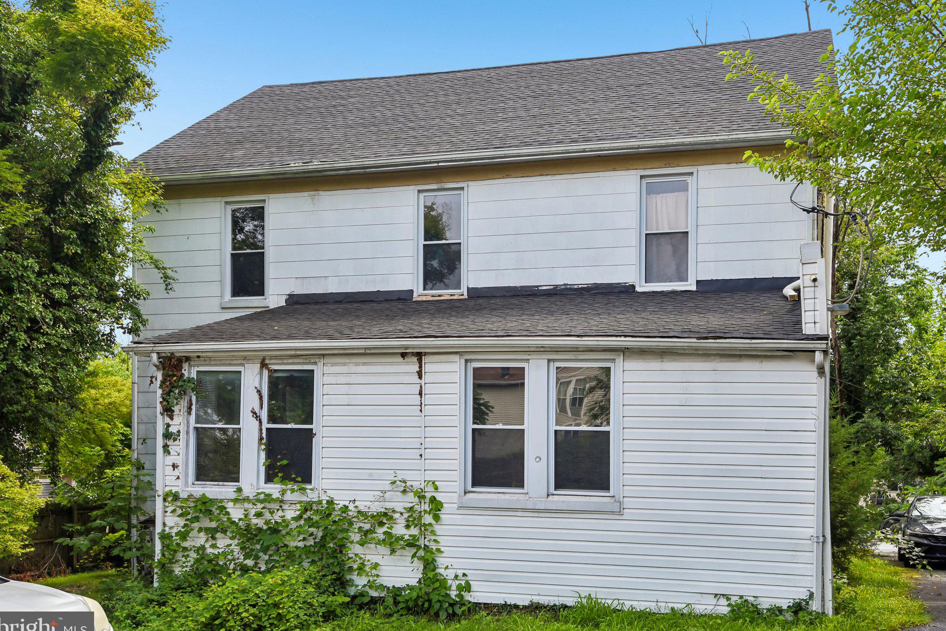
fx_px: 946
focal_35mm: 36
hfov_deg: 53.1
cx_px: 475
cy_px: 322
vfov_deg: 36.9
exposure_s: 1/800
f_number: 8
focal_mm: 35
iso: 400
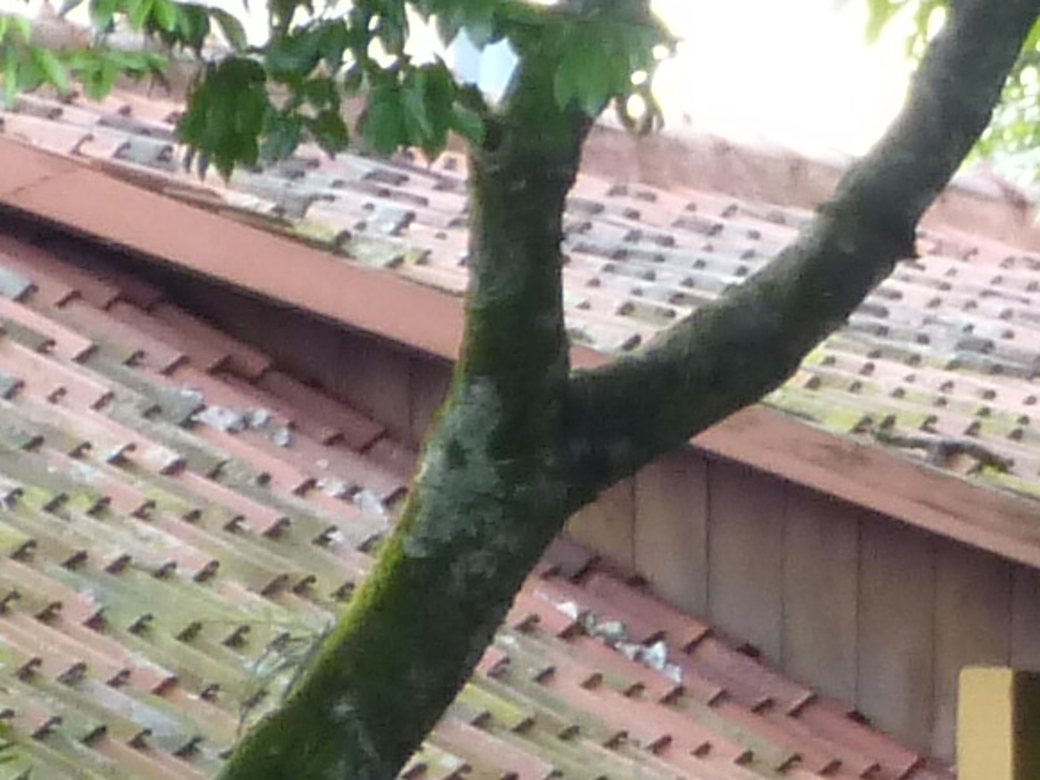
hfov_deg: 2.2
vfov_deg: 1.6
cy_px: 2100
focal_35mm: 920
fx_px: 27646
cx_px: 1738
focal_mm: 20.8
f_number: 3.5
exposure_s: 1/60
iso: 160
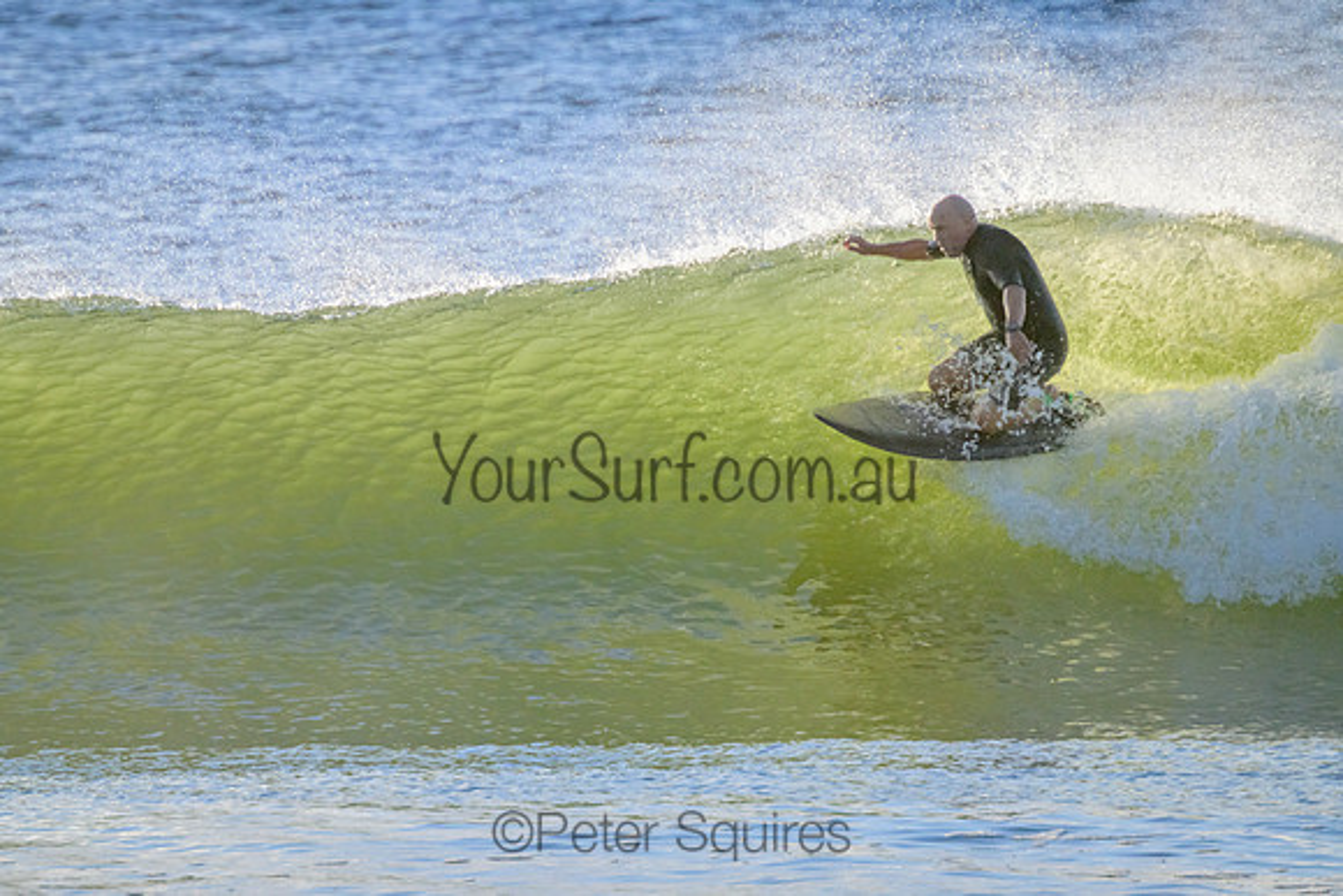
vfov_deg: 1.5
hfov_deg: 2.3
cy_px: 443
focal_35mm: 911
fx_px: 33979
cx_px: 579
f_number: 11
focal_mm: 800
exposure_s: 1/2000
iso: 1600
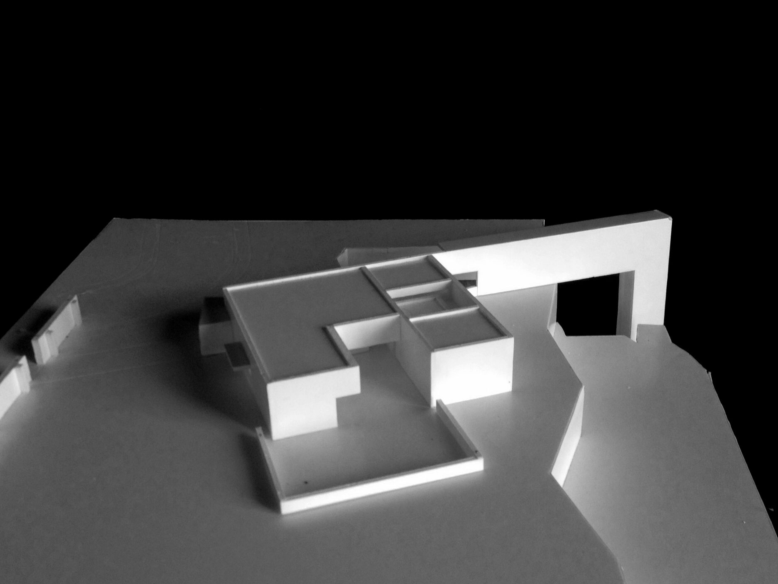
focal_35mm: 45
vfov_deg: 32.0
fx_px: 1011
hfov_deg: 42.1
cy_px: 363
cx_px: 413
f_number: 2.4
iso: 64
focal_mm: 4.28
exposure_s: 1/24
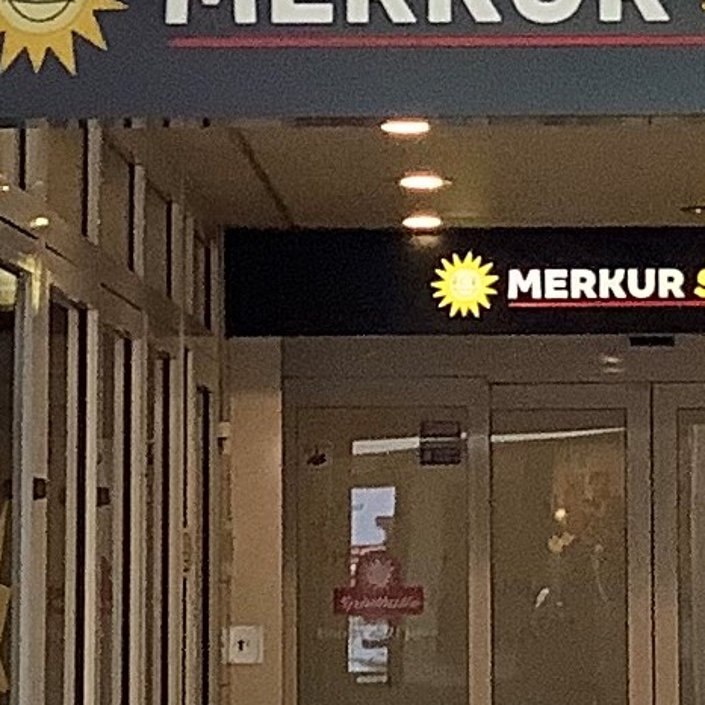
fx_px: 3249
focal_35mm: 141
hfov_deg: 12.3
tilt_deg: +4.1
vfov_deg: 12.4
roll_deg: +0.4
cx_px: 597
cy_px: 359
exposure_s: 1/120
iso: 100
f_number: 2.4
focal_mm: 3.3
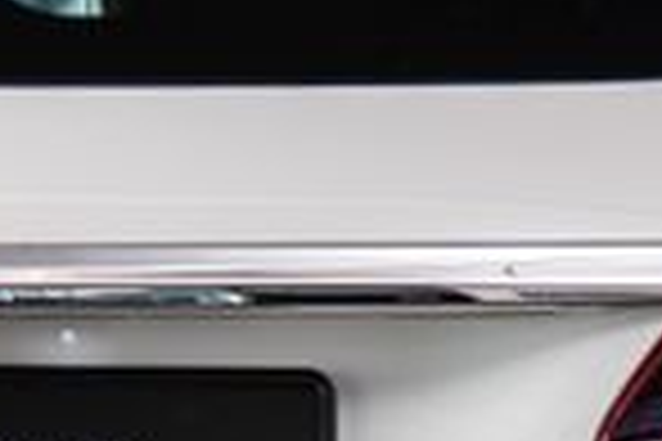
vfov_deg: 3.1
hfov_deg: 4.6
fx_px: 8274
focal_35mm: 450
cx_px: -215
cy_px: 536
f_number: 5.6
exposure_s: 1/80
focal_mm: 60
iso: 125
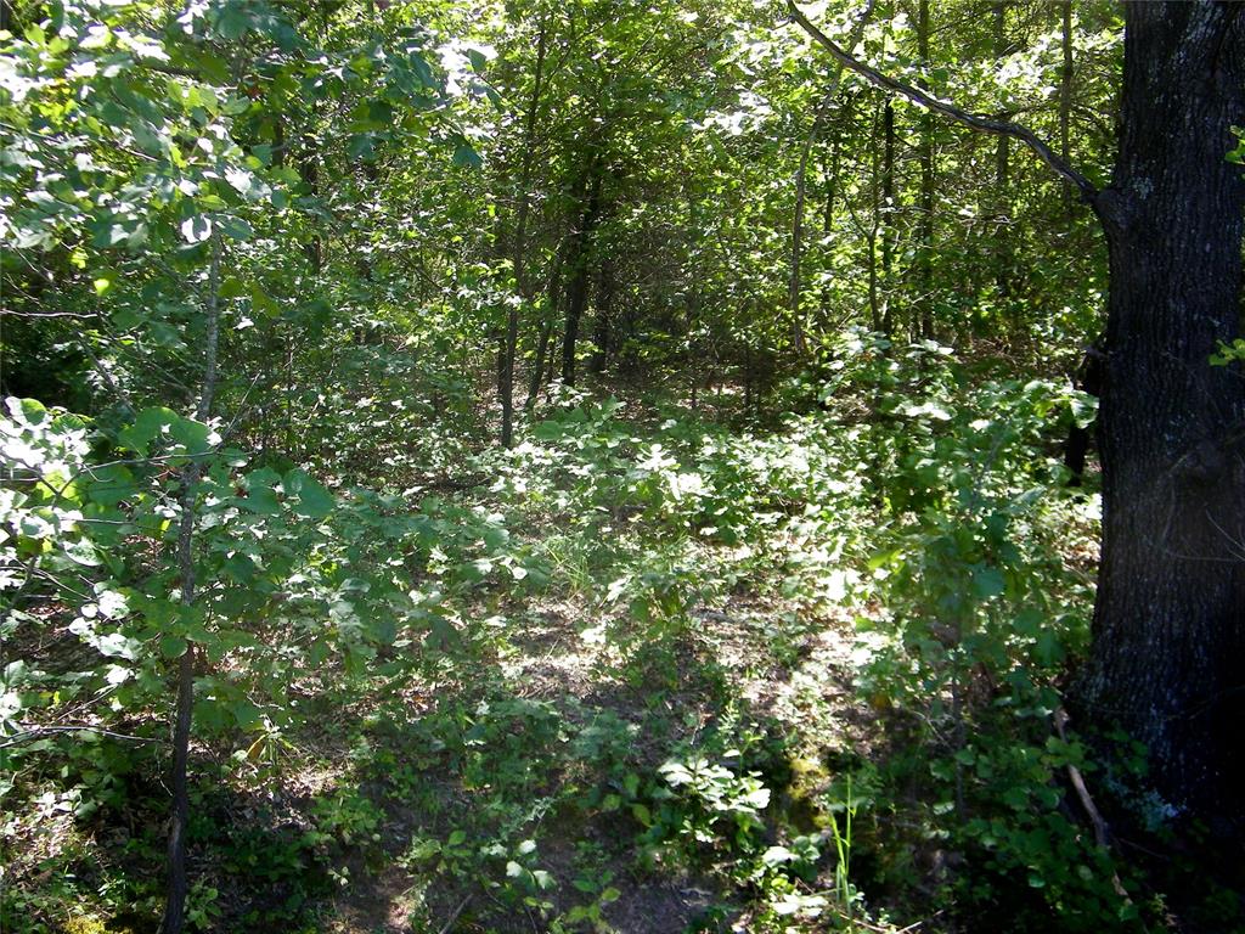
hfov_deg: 42.1
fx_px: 1618
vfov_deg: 32.2
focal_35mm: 45
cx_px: 622
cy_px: 467
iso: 80
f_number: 3.9
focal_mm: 8.1
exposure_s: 1/100
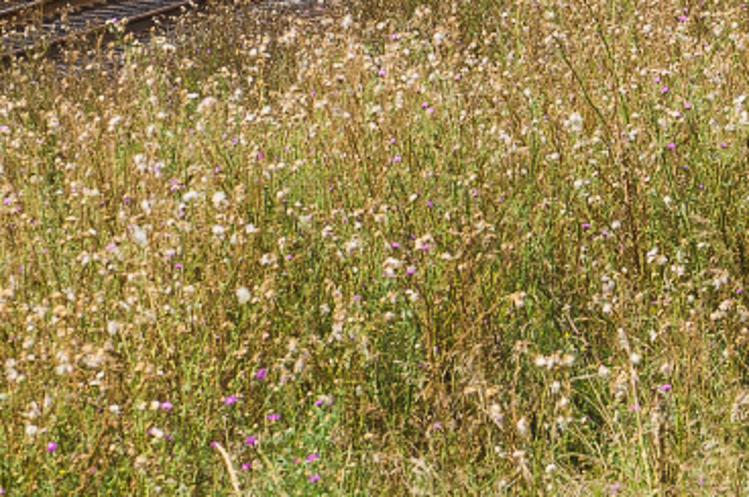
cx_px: 254
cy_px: -409
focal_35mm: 306
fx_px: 6355
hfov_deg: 6.7
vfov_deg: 4.4
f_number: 7.1
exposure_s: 1/400
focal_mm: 50
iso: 320
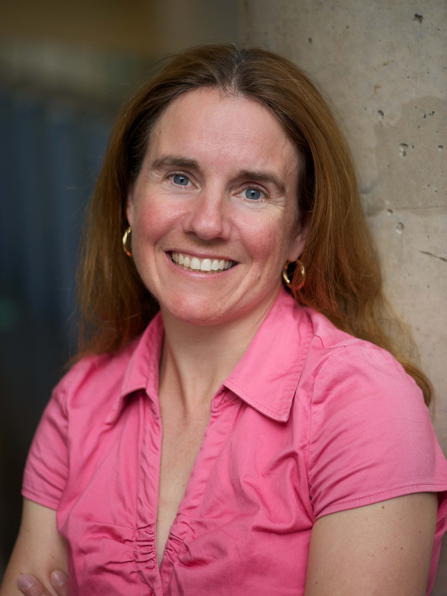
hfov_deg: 13.0
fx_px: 1963
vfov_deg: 17.3
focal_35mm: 114
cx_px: 224
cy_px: 304
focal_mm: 105
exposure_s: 1/125
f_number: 3.2
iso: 400
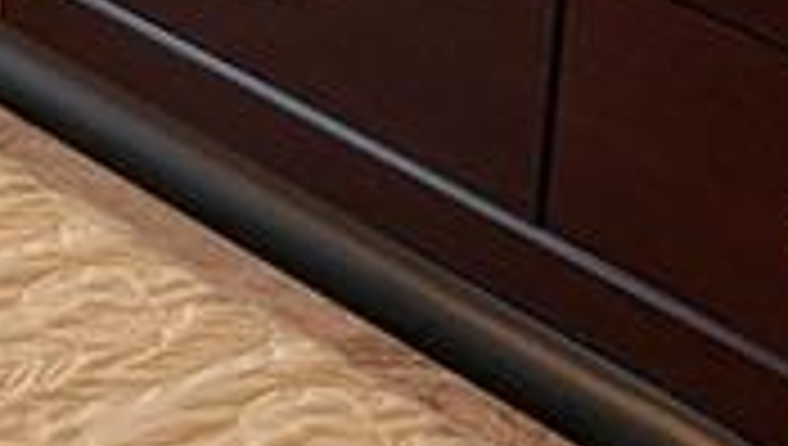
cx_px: -725
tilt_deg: -21.5
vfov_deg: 6.2
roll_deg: +1.8
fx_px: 4059
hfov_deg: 10.3
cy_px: -171
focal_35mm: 194
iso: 160
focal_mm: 5.96
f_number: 1.6
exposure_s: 1/60
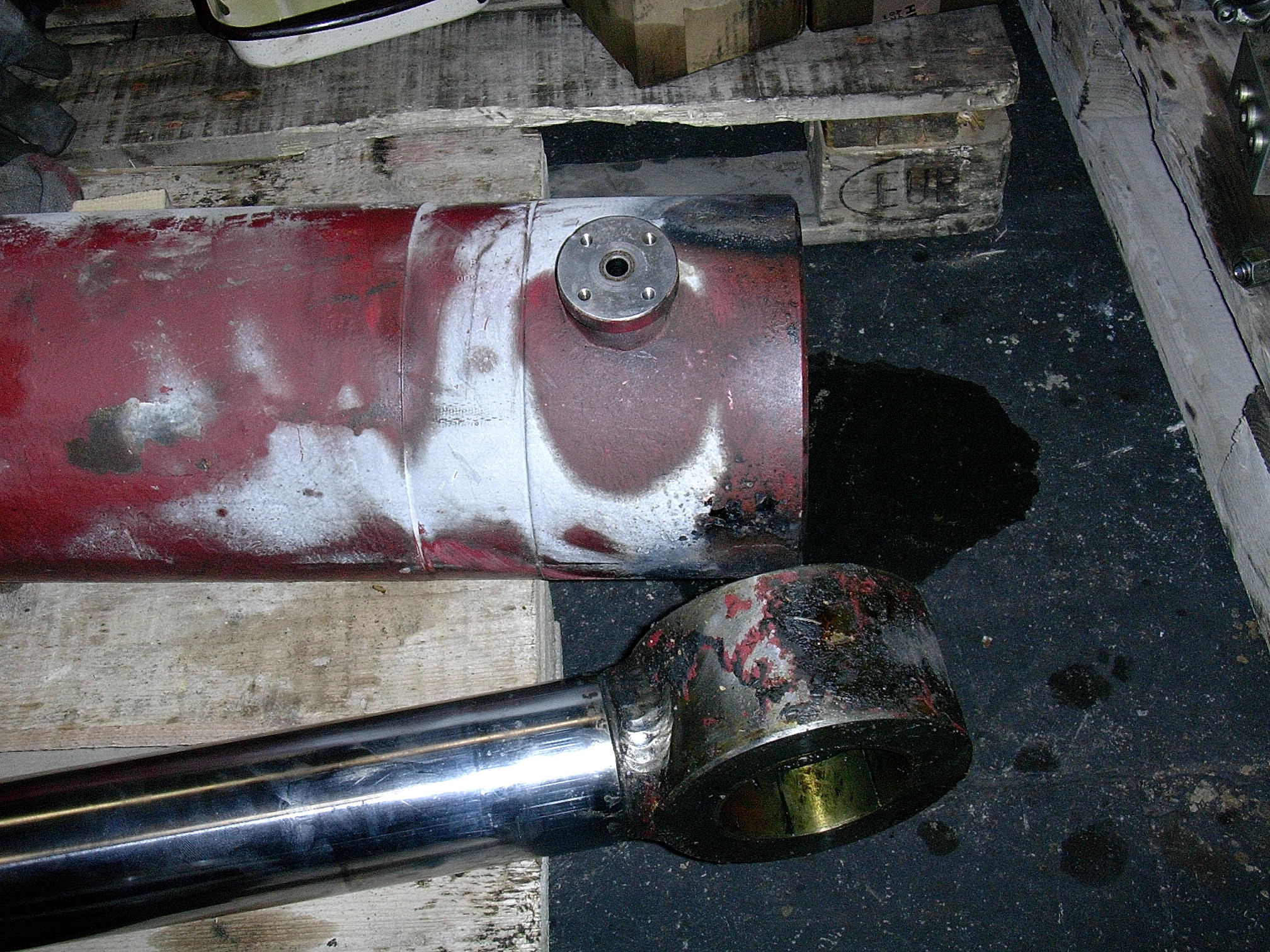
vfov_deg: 32.2
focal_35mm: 45
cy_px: 476
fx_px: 1651
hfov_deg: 42.1
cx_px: 635
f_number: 2.9
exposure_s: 1/64
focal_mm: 6.7
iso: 70
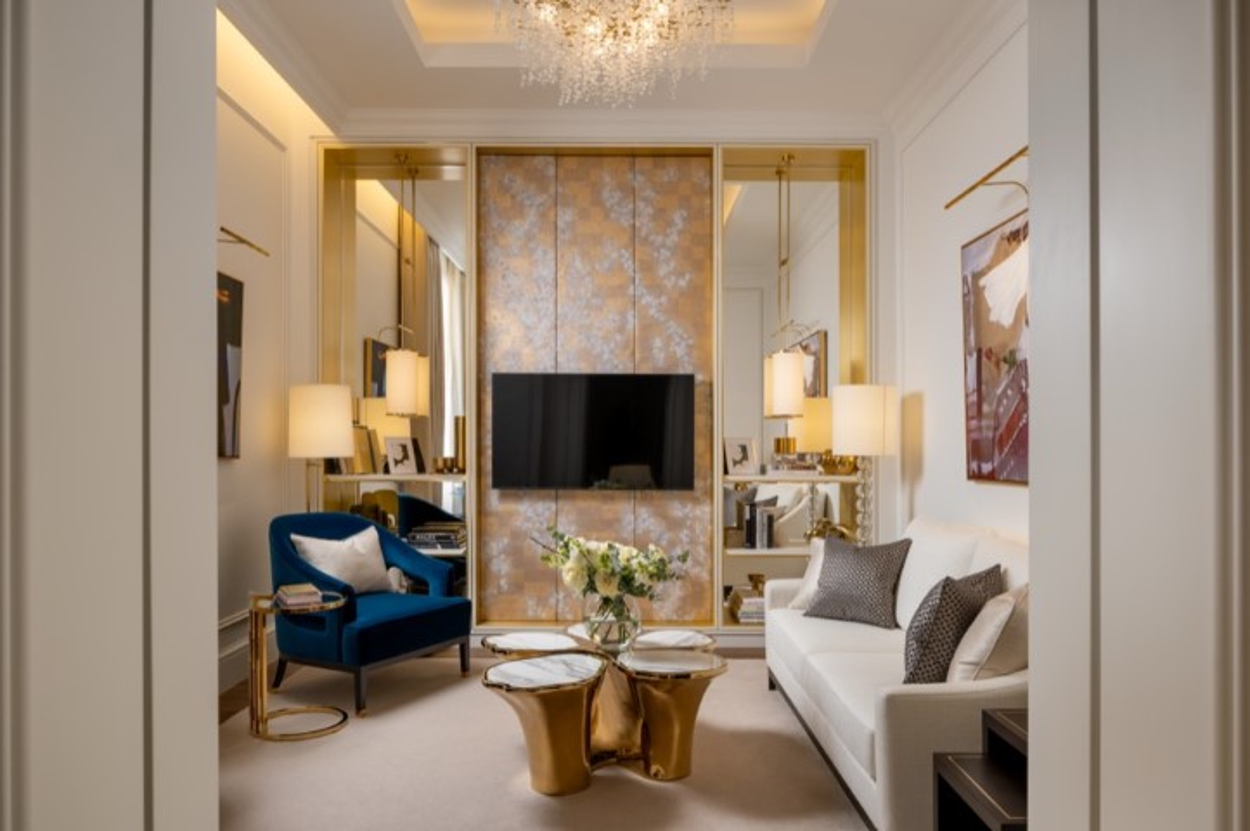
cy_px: 416
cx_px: 625
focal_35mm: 24
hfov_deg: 73.8
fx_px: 833
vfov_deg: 53.0
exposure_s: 1/30
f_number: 9
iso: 200
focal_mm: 24
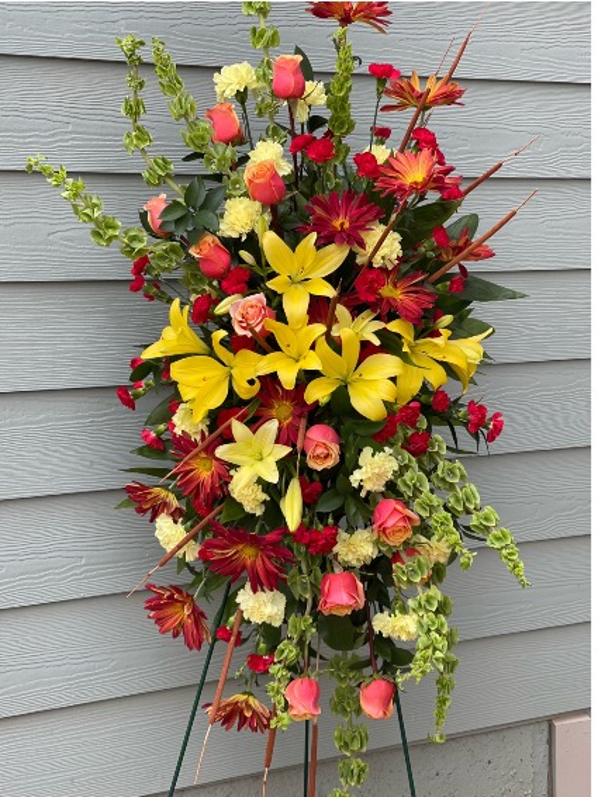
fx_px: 1475
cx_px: 299
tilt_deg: -5.3
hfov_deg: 22.9
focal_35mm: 64
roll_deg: +1.3
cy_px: 398
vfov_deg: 30.3
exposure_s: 1/121
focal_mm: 7.5
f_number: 2.2
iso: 32
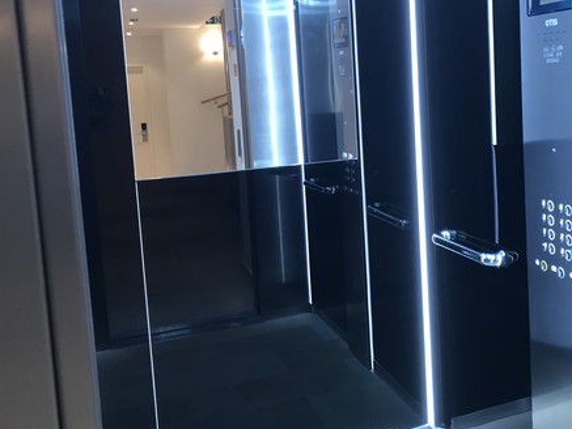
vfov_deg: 34.9
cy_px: 153
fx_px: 678
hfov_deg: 45.0
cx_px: 390
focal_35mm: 41
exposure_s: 1/17
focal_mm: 3.99
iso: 50
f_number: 1.8
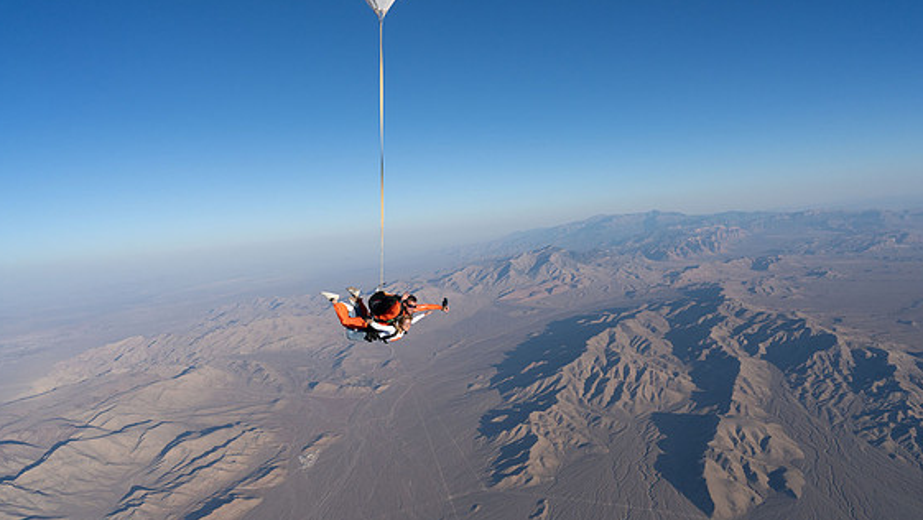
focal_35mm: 26
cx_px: 467
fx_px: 637
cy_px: 271
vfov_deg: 44.4
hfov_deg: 71.9
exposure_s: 1/2000
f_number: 9
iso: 800
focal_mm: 24
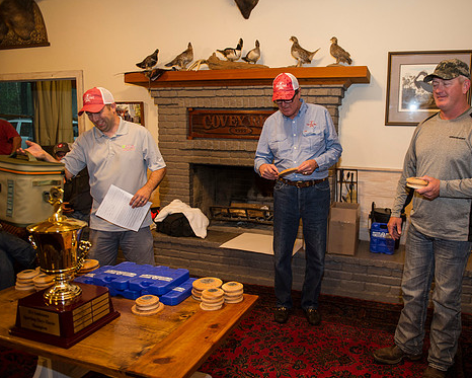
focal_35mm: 28
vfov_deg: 51.5
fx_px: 391
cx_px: 287
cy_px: 195
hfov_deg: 61.6
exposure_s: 1/100
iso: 1600
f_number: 2.8
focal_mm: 24
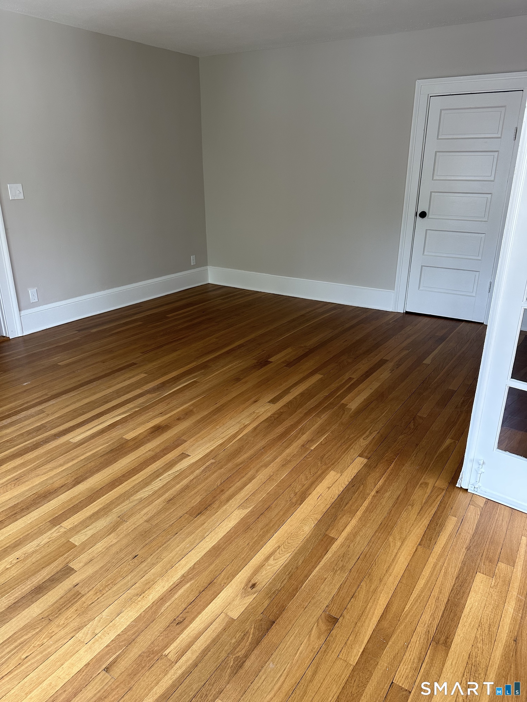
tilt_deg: -21.7
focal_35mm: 24
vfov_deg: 71.6
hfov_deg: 56.8
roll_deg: -1.7
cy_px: 351
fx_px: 487
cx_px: 264
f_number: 1.78
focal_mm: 6.86
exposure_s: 1/121
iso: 125
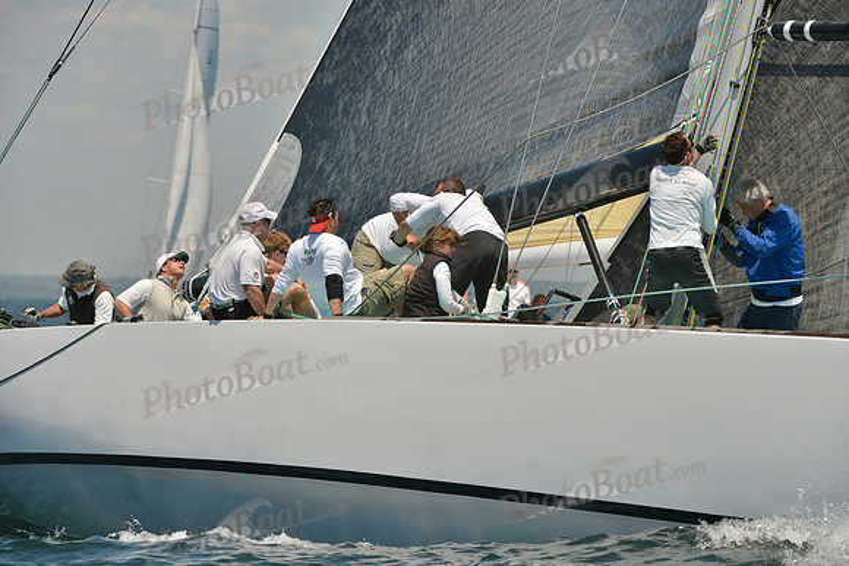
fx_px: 4718
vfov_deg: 6.9
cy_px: 283
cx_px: 424
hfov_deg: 10.3
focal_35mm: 200
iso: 280
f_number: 8
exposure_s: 1/1250
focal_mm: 200
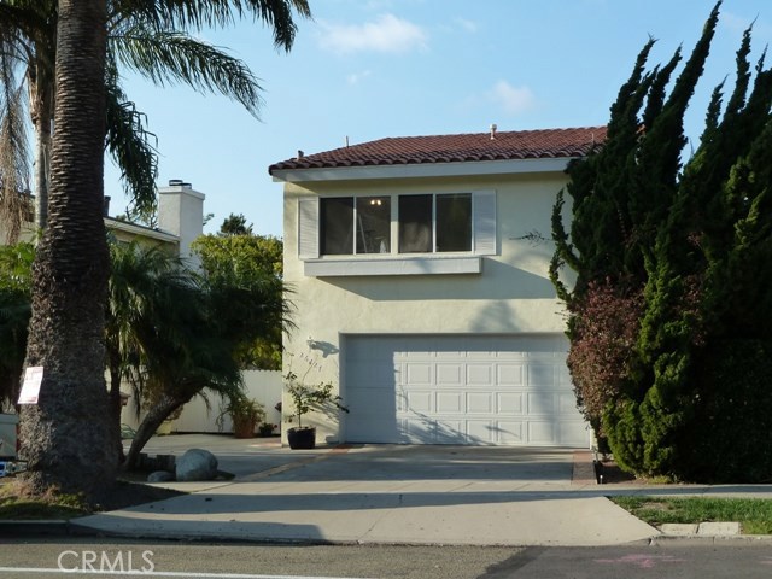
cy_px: 290
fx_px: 1160
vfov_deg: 28.0
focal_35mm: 52
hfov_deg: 36.8
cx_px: 386
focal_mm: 8.5
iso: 125
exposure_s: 1/400
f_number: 3.8
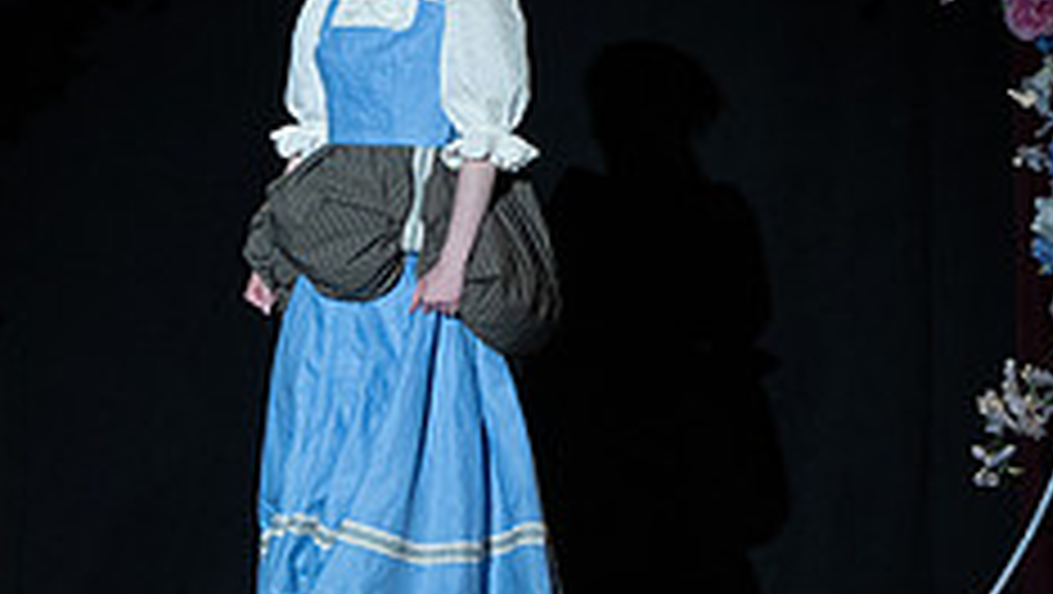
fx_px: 10897
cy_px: -172
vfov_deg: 3.1
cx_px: 371
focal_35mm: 390
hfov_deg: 5.5
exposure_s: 1/640
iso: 800
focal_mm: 105
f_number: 3.5
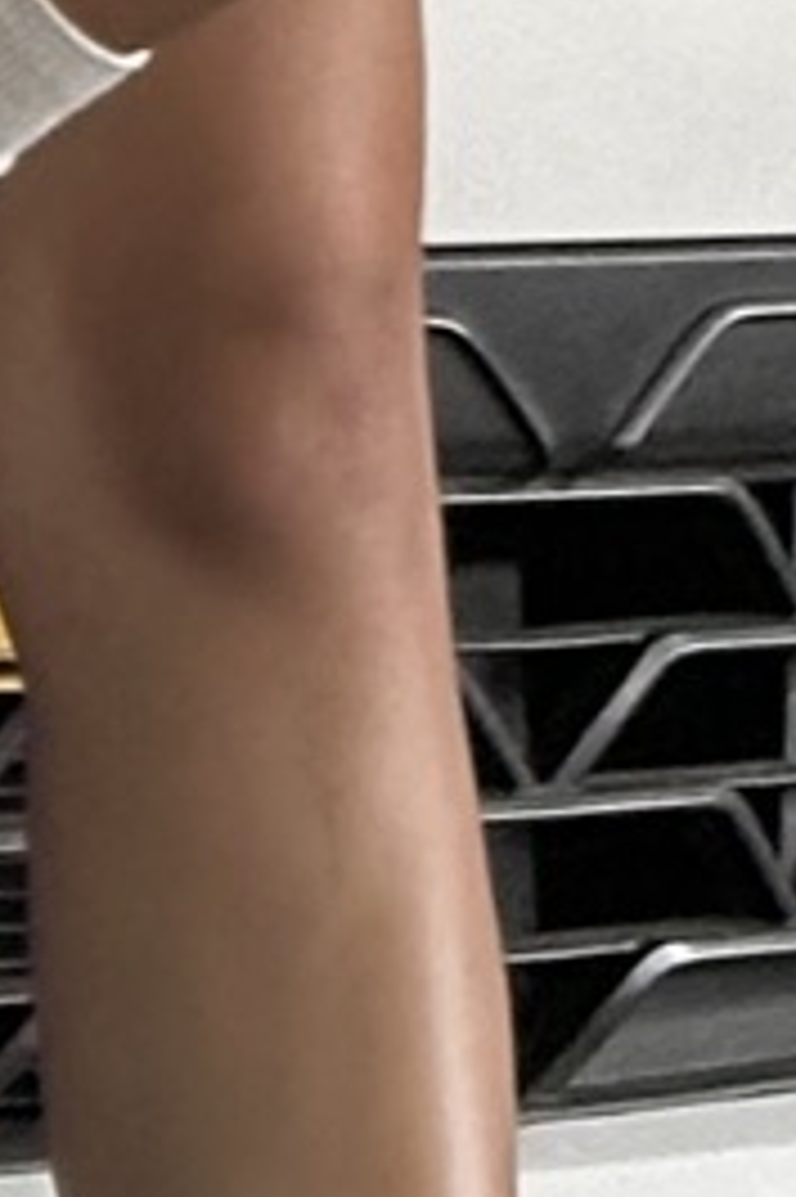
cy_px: -950
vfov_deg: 6.0
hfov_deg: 4.0
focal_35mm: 338
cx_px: -292
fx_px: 11224
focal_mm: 6.86
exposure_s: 1/26
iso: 640
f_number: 1.78
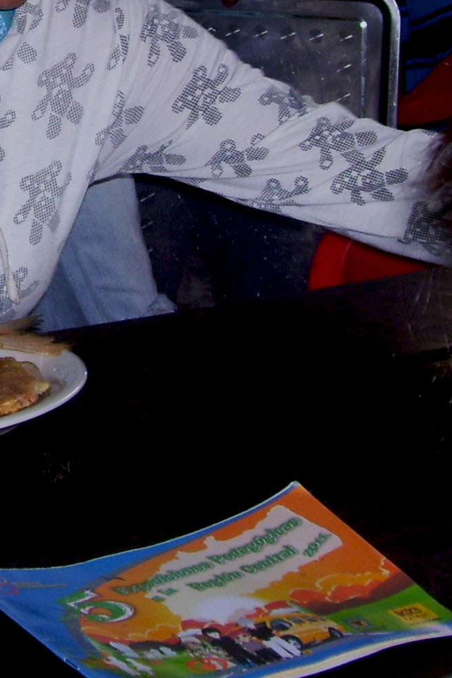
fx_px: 2035
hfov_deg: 12.2
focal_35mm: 108
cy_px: -24
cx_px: -191
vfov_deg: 18.4
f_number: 2.7
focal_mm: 6
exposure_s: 1/60
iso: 80
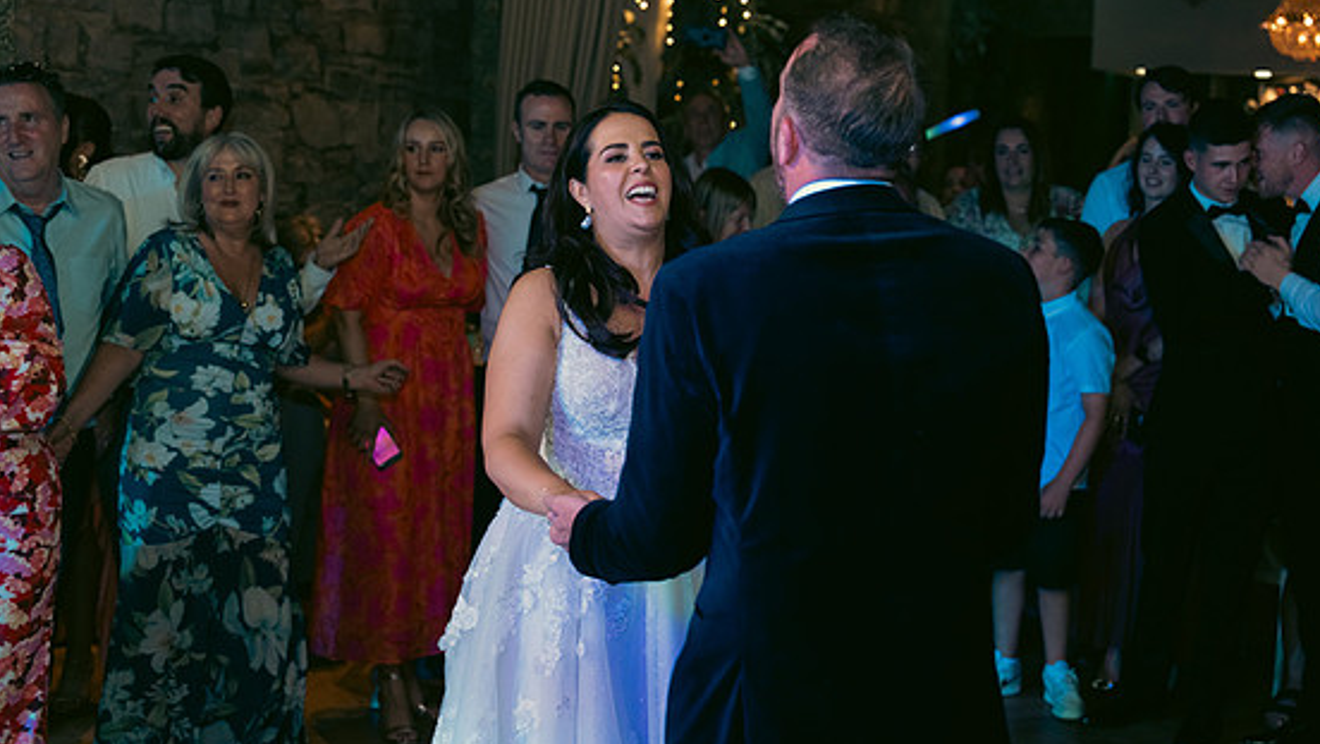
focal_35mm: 55
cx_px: 670
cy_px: 339
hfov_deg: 37.8
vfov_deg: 21.9
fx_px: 1926
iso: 2500
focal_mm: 50
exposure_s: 1/160
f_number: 3.5
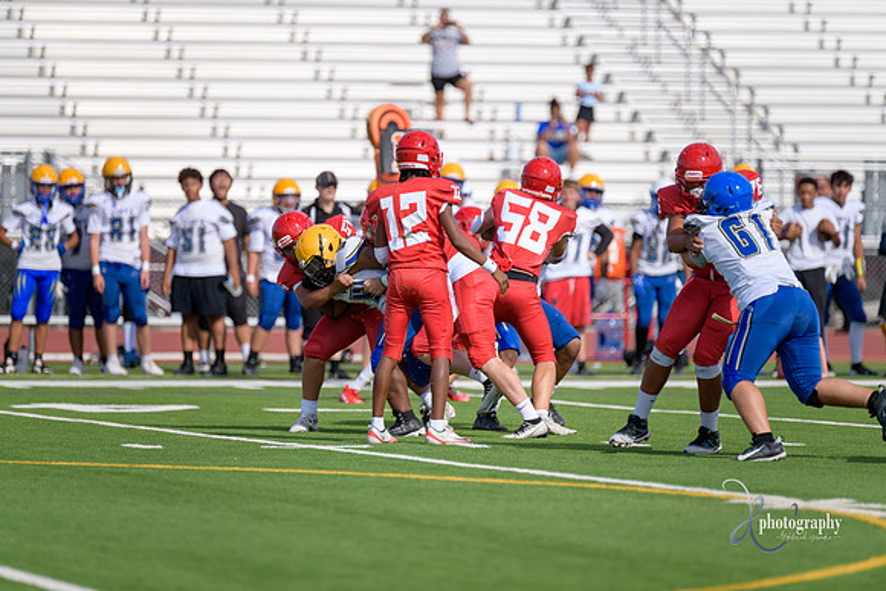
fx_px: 7385
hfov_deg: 6.9
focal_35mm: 300
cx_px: 443
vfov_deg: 4.6
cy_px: 296
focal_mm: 300
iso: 200
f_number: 2.8
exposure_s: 1/3200
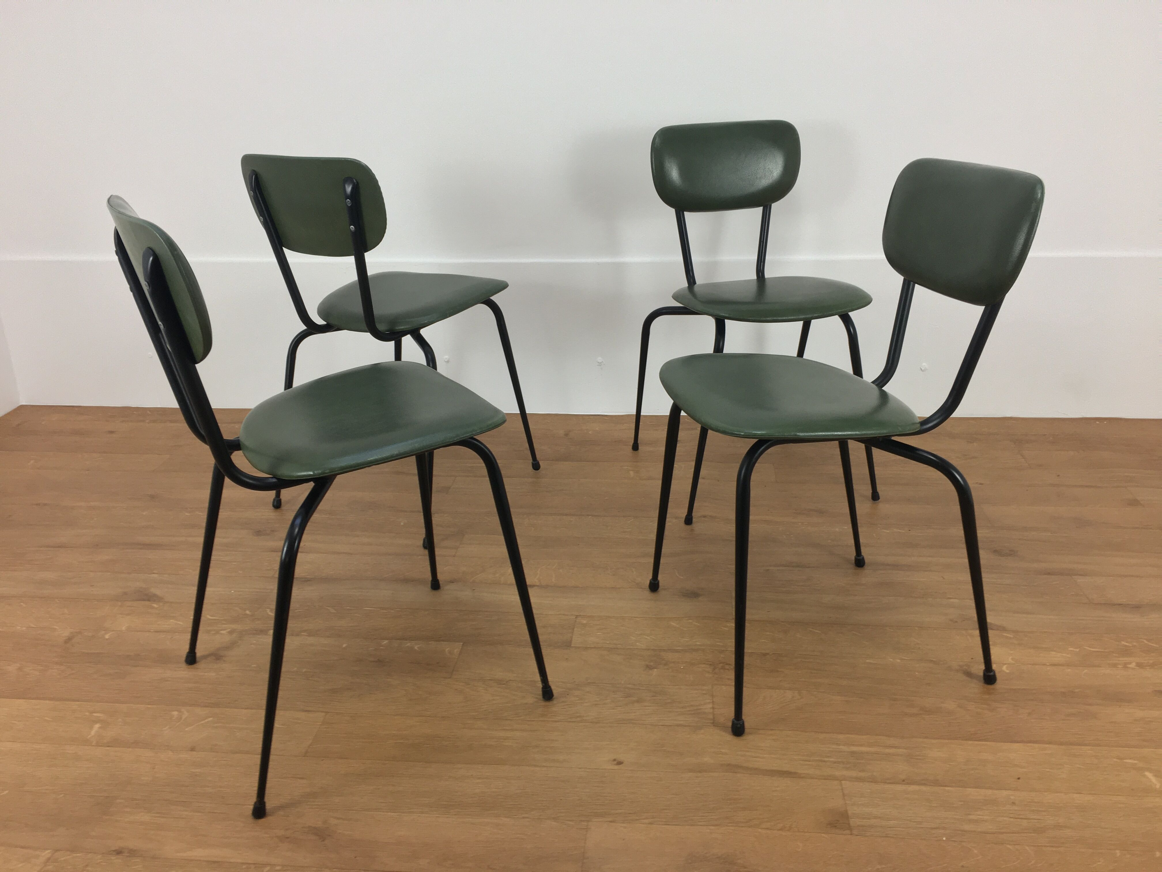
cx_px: 581
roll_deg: +0.4
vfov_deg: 48.2
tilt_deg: -21.3
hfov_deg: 61.7
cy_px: 436
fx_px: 973
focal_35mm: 29
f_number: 2.2
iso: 40
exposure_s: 1/33
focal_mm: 4.15
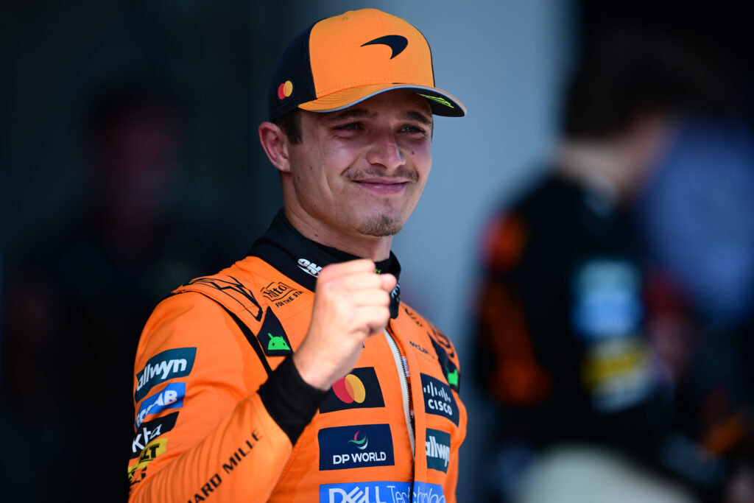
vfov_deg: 3.4
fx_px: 8378
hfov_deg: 5.2
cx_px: 377
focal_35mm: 400
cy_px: 252
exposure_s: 1/500
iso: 100
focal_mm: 400
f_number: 2.8
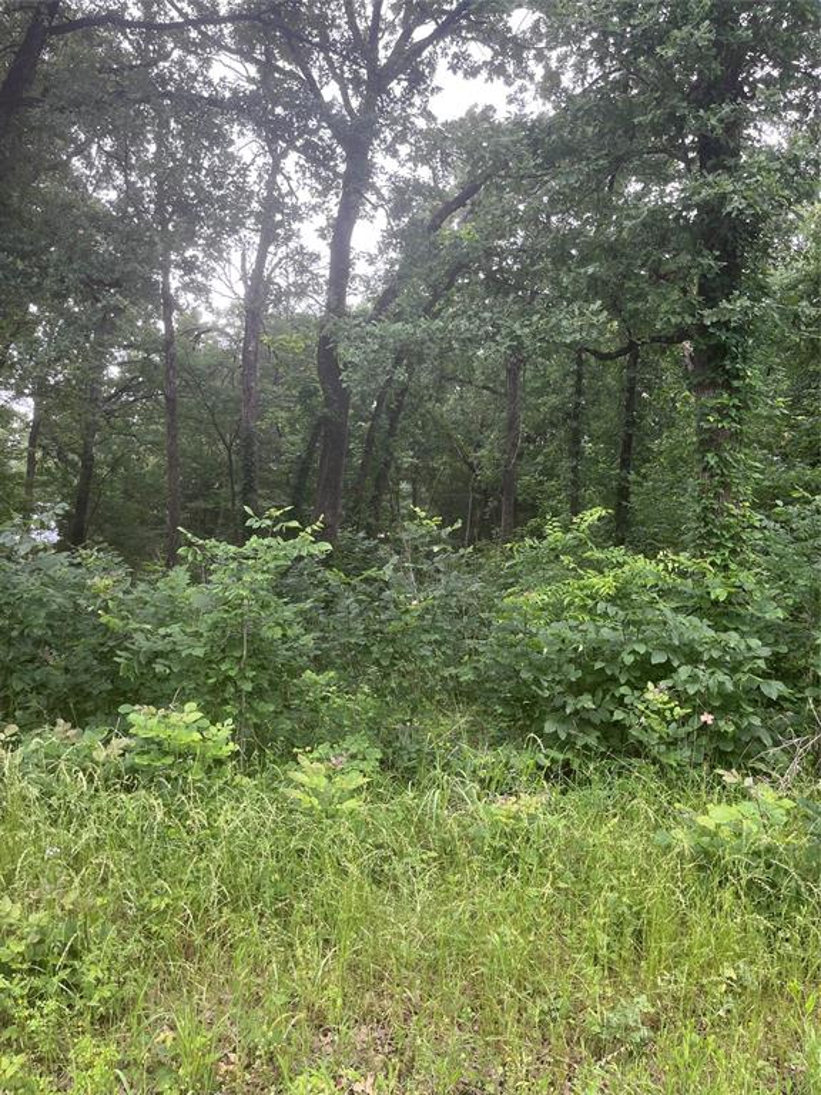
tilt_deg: -2.7
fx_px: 822
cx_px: 410
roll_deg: +1.5
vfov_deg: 67.3
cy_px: 548
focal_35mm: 26
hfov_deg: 53.1
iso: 40
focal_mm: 5.1
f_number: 1.6
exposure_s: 1/176
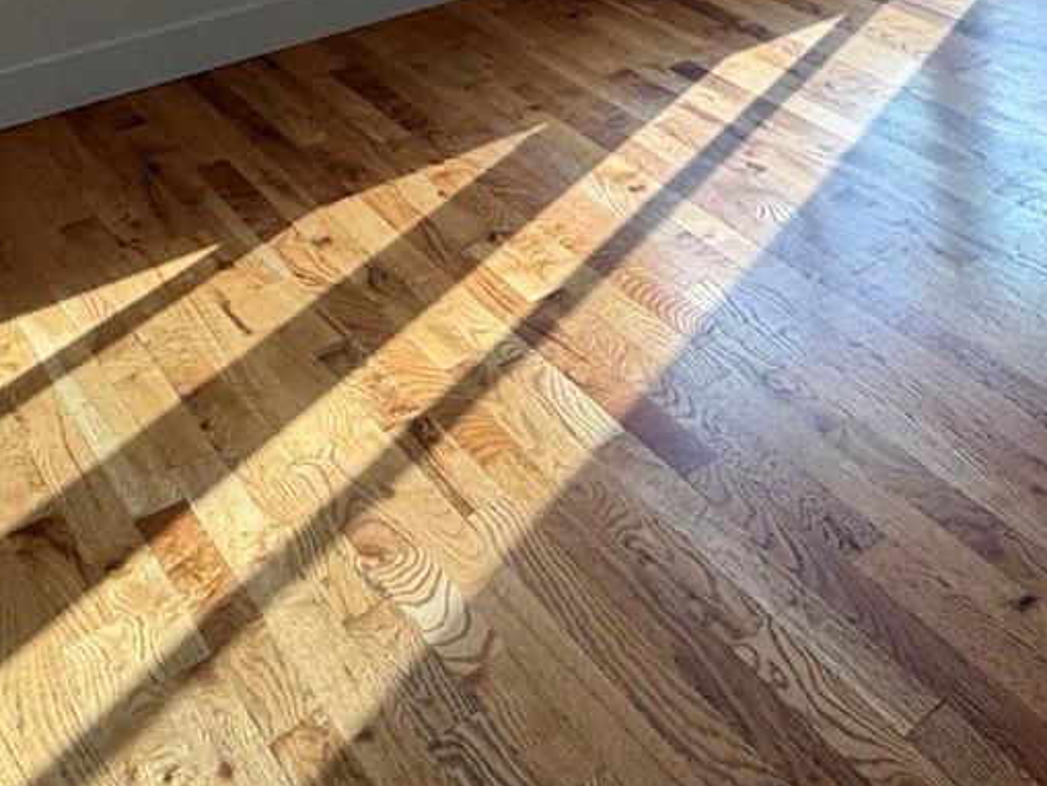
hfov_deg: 31.9
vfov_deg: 27.6
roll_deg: +0.8
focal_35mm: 44
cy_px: -226
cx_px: 1382
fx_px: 1331
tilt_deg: -14.2
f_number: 2.2
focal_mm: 2.22
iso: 64
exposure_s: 1/120
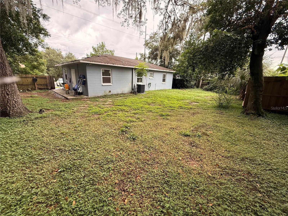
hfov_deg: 102.1
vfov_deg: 85.7
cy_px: 108
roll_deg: -2.3
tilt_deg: -14.5
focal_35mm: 14
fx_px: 116
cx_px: 144
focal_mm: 2.22
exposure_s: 1/99
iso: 125
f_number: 2.2
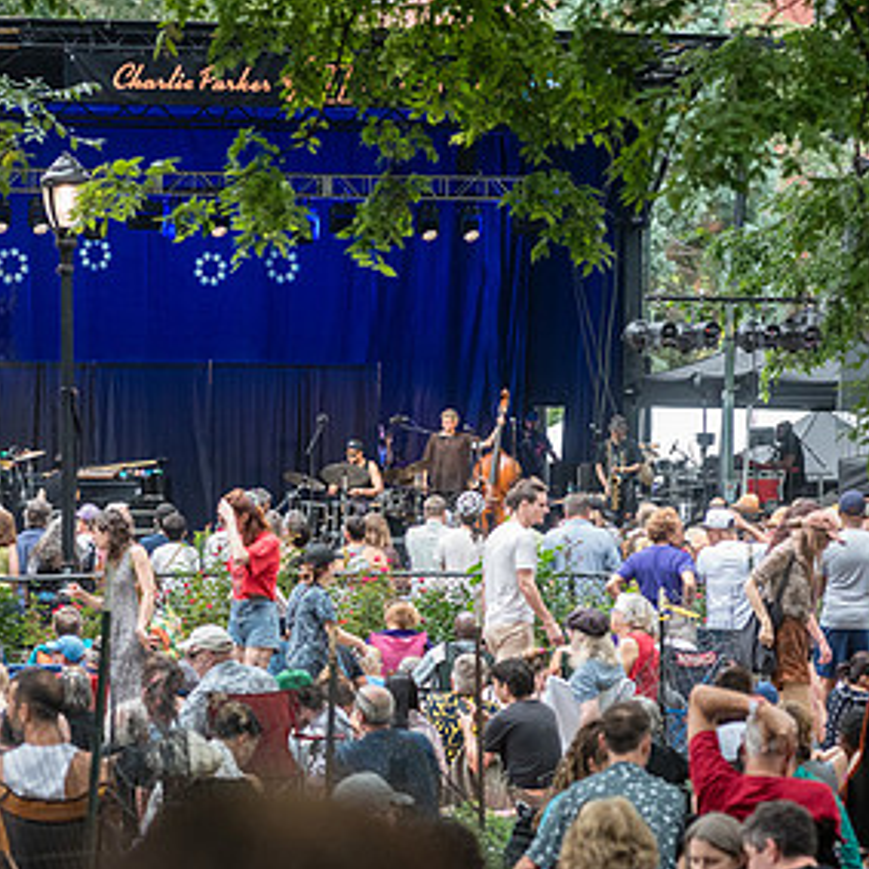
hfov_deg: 8.0
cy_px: 462
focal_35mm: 218
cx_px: 396
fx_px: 6192
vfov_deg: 8.0
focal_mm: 125
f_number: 5
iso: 2000
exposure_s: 1/640
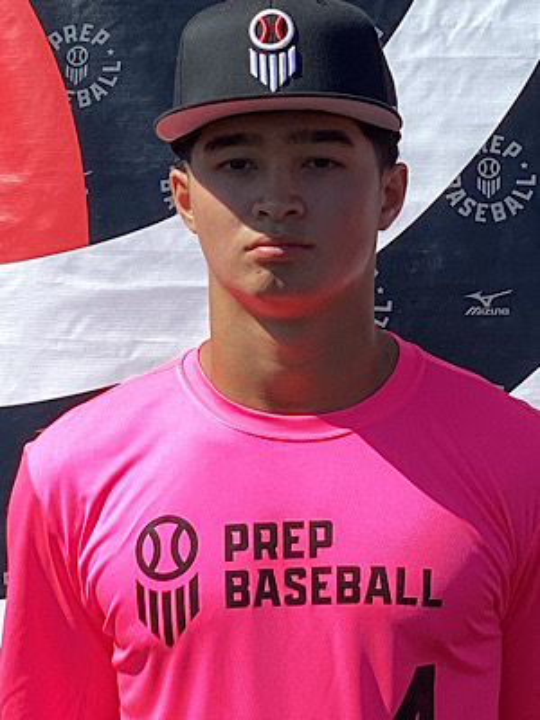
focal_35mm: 31
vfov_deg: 58.4
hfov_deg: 45.4
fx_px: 645
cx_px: 270
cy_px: 360
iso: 25
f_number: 2.4
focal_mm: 3.3
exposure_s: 1/1294
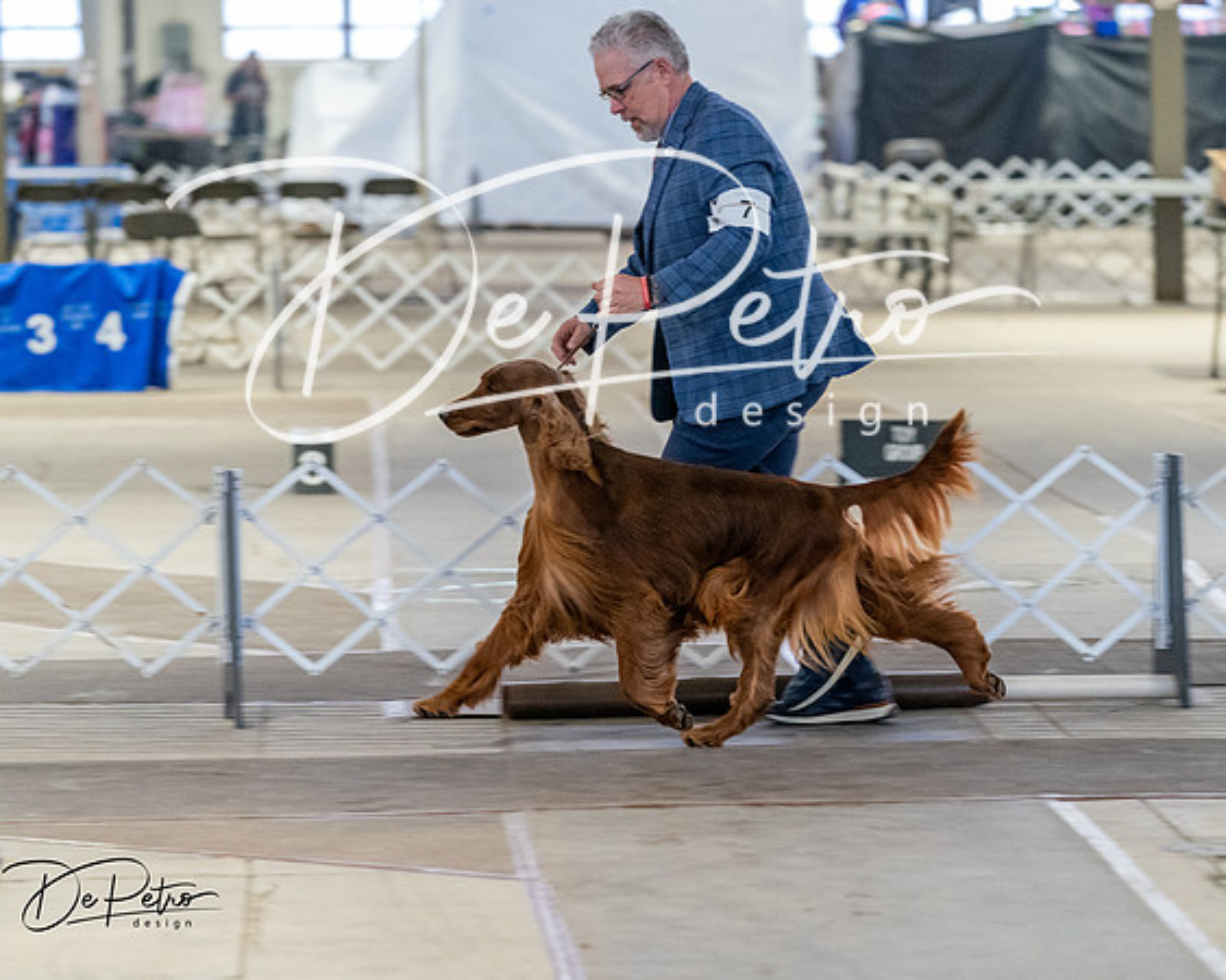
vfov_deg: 9.4
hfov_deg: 11.7
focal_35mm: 164
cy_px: 490
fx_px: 5964
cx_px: 613
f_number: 3.5
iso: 6400
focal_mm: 146
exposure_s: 1/250
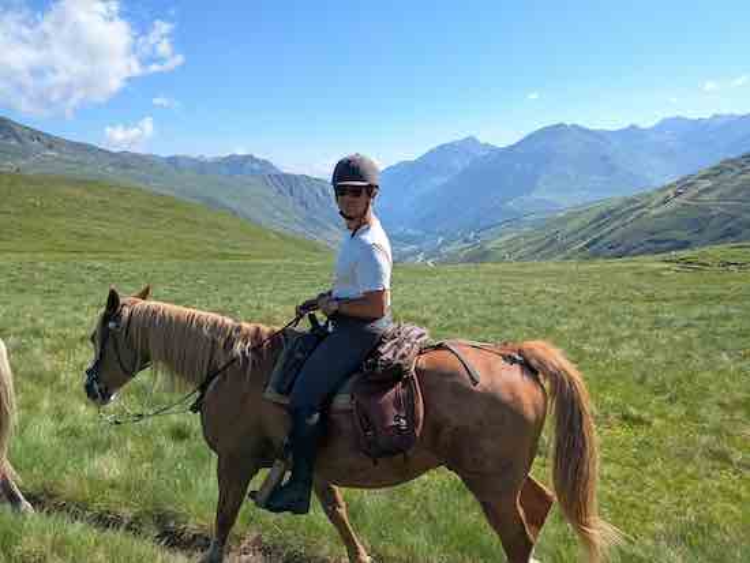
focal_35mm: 25
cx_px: 375
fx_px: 542
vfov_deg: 54.9
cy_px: 282
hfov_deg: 69.4
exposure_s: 1/1147
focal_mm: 5.43
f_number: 1.89
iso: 41
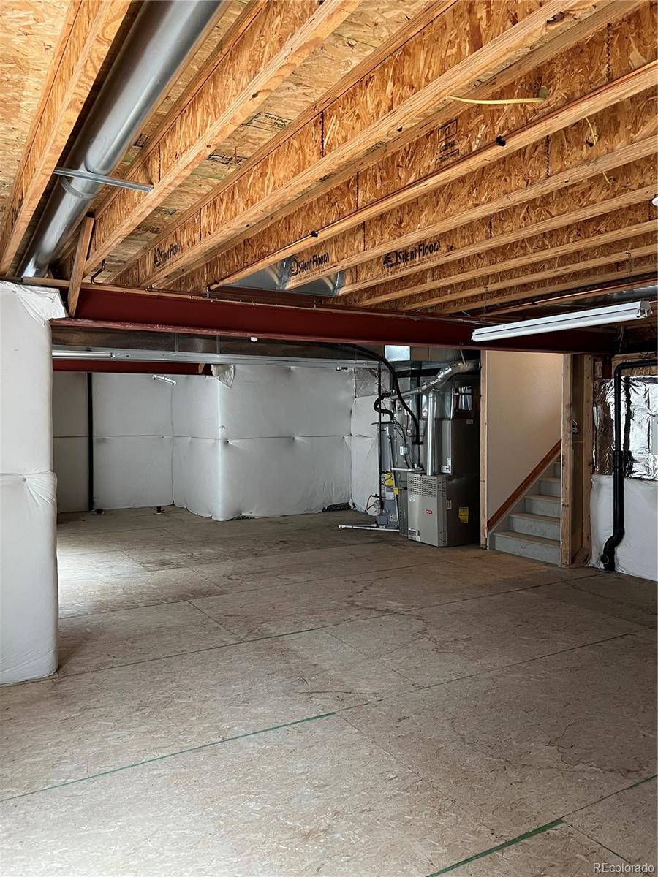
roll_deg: -0.4
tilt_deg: -0.5
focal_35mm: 26
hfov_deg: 53.1
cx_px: 329
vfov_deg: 67.3
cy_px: 438
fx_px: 659
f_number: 1.5
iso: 250
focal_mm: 5.7
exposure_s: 1/60
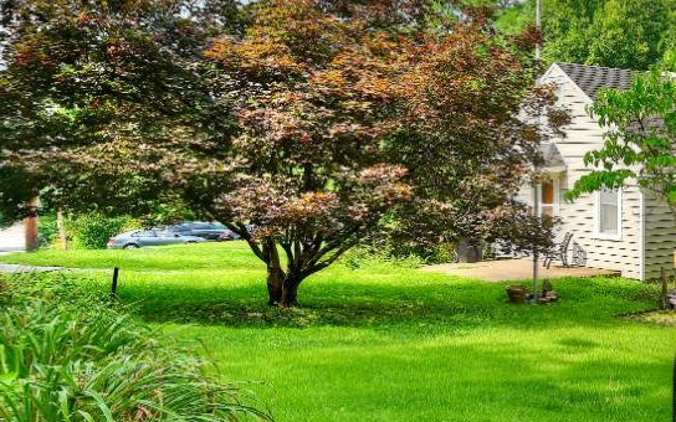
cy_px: 174
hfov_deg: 32.8
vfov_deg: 27.7
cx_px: 867
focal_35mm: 46
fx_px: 855
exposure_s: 1/40
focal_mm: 16.5
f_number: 10
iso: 100
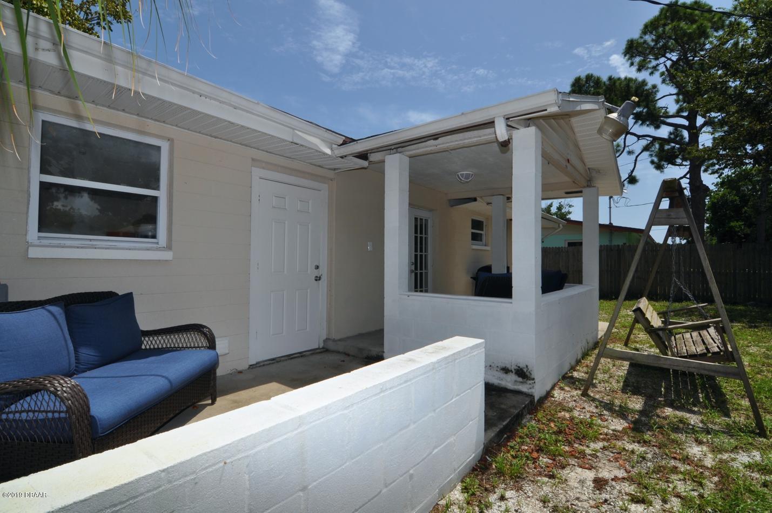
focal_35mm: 16
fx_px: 353
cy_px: 256
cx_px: 386
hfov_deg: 95.1
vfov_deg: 71.9
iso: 200
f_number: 16
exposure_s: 1/200
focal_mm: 11
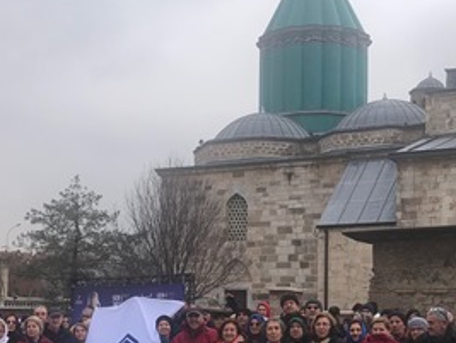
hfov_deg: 28.9
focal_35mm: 67
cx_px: 239
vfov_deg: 21.7
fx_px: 884
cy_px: 266
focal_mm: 3.99
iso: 20
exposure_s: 1/958
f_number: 1.8
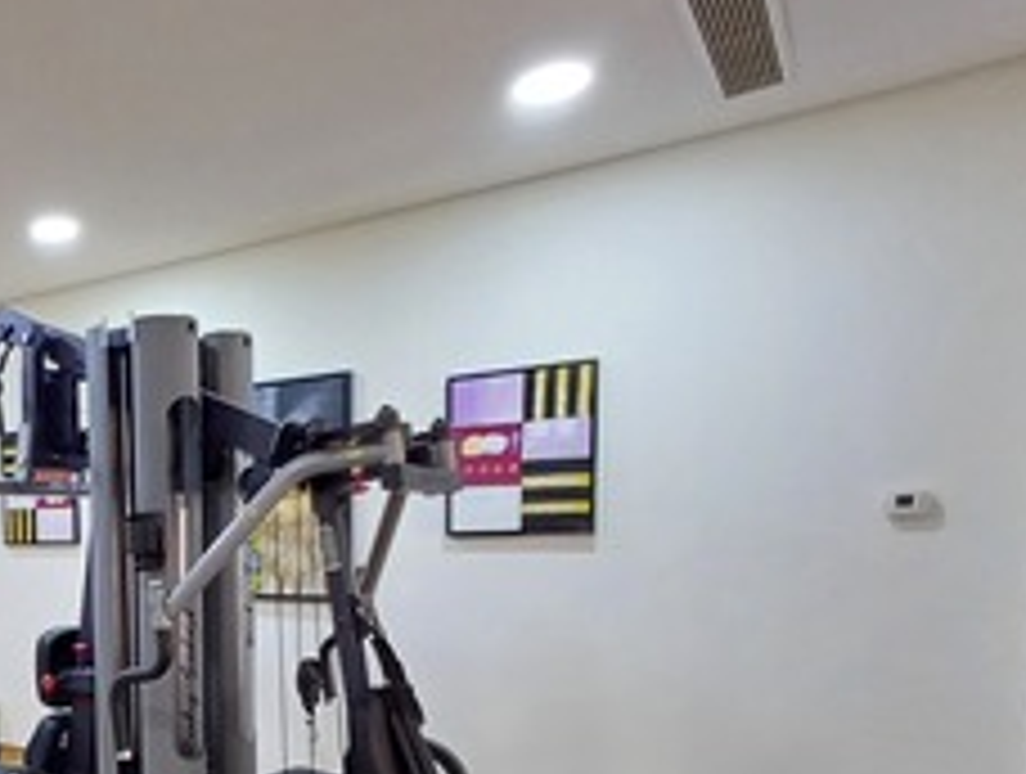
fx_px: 950
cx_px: 65
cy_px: 650
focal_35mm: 32
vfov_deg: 41.8
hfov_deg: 49.2
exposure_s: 1/25
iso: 250
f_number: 2.2
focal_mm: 1.64
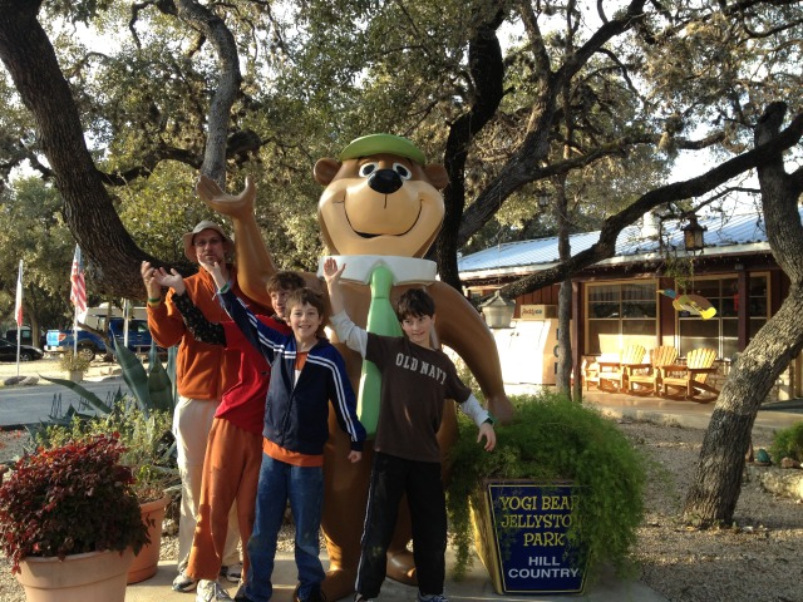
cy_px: 301
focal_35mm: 35
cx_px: 402
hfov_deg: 52.6
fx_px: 812
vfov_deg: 40.7
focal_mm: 4.28
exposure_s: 1/164
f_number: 2.4
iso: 50
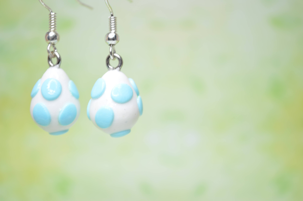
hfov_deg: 24.7
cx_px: 152
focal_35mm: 82
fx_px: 693
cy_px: 100
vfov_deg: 16.5
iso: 100
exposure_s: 1/25
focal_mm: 55
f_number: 5.6
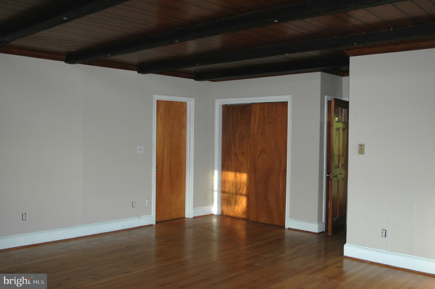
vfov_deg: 36.8
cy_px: 144
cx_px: 218
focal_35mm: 36
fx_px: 435
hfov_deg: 53.2
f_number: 3.8
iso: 200
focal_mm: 24
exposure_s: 1/60
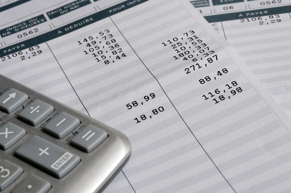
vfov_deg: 16.5
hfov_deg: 24.7
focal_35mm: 82
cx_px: 146
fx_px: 665
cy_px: 96
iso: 100
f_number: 16
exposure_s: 1/160
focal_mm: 55
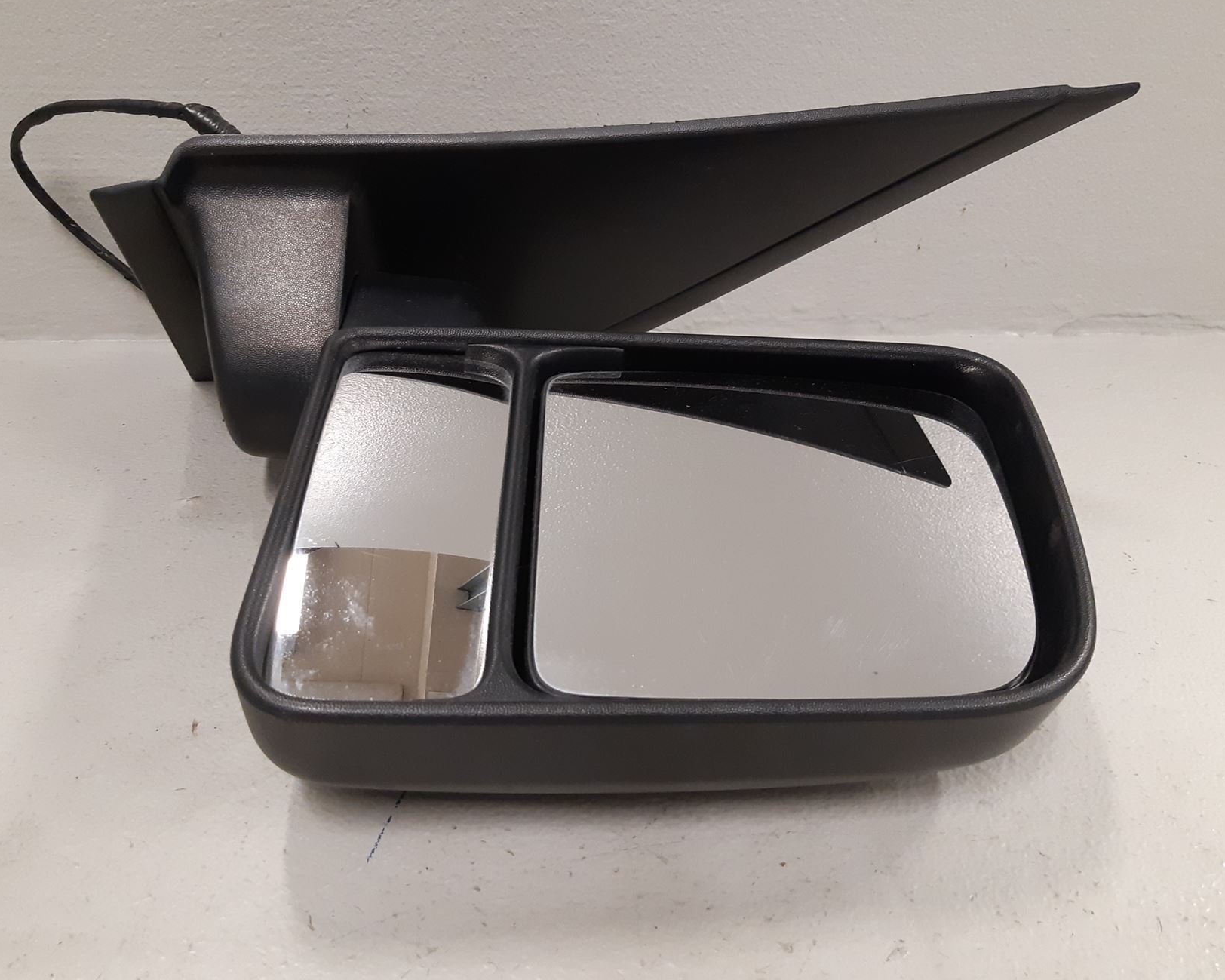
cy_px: 437
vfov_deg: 45.7
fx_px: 1160
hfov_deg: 55.6
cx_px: 564
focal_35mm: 32
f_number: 1.7
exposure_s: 1/50
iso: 250
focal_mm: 3.93
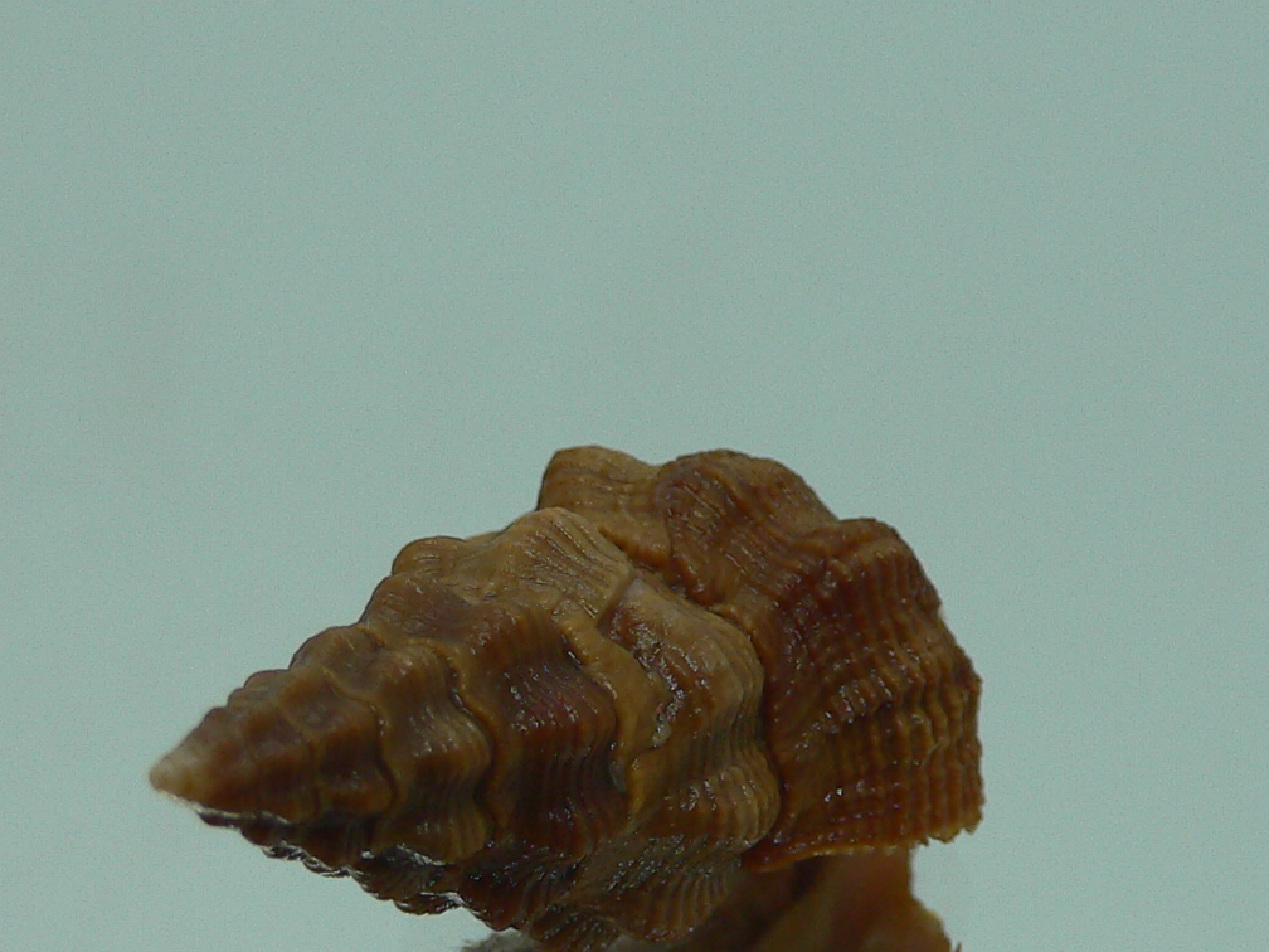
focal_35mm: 70
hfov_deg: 27.8
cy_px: 847
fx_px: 2566
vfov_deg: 20.6
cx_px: 632
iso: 80
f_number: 2.8
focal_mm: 4.6
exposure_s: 1/60
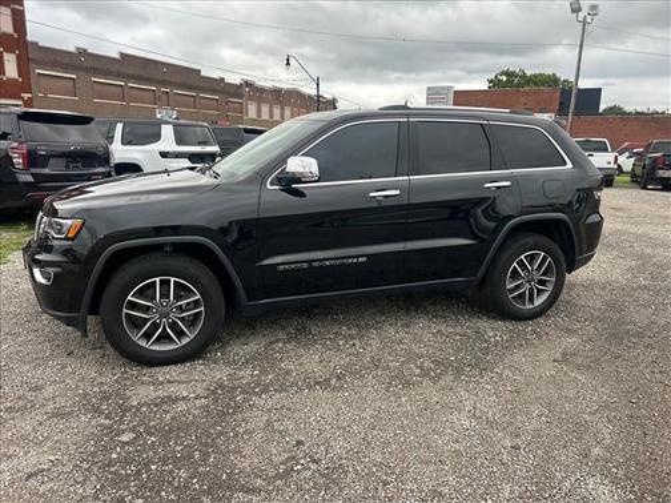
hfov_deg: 67.3
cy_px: 252
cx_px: 336
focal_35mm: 26
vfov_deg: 53.1
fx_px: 504
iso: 50
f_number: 1.5
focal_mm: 5.7
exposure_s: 1/753
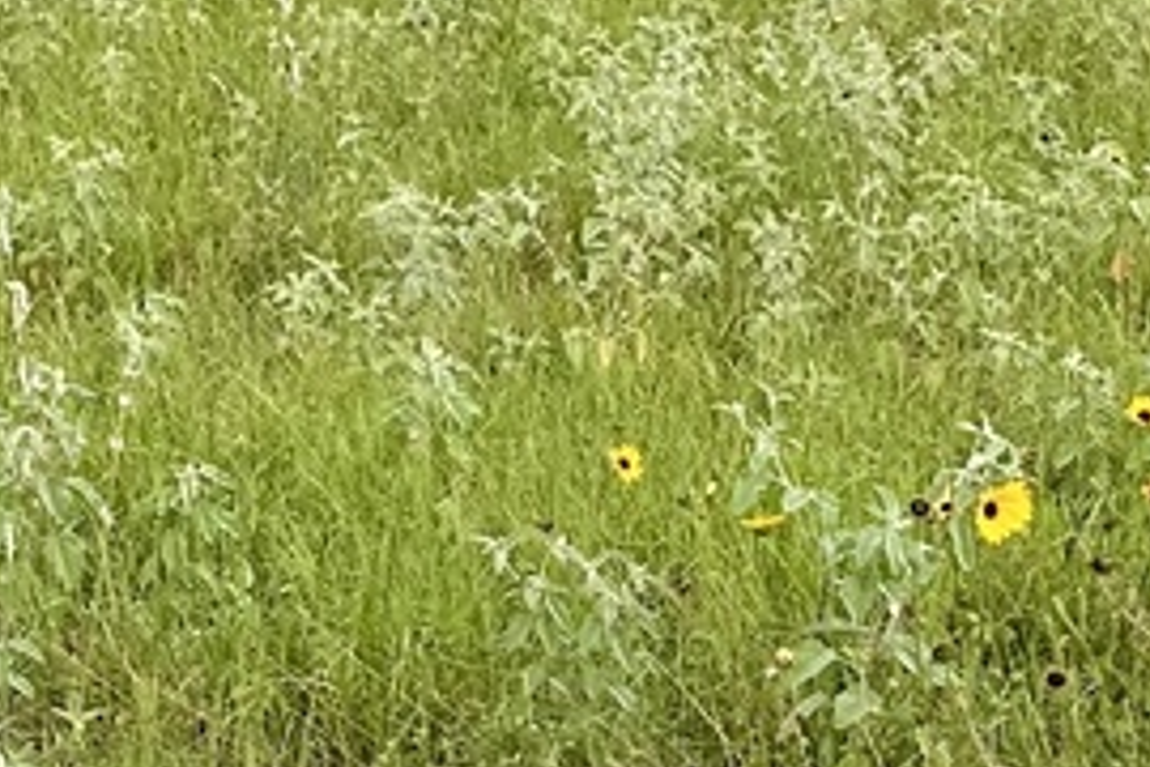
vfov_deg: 10.3
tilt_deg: -9.8
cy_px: 89
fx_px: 4248
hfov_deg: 15.1
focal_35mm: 133
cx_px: -17
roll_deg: -0.9
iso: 80
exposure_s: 1/1812
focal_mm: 6.86
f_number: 1.78
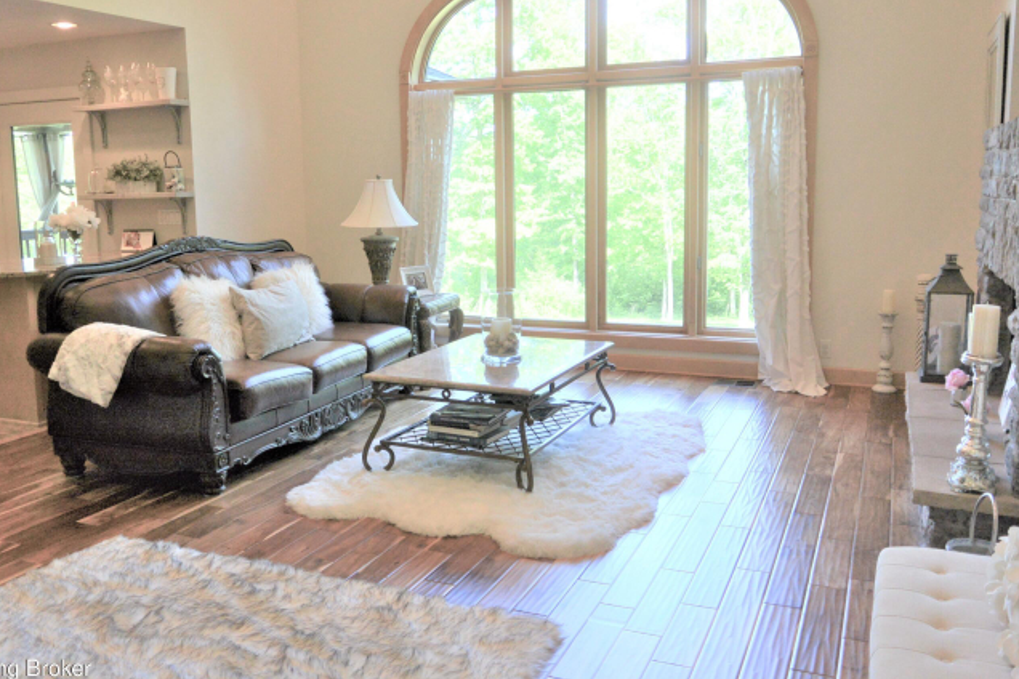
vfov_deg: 39.9
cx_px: 481
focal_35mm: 33
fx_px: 934
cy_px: 304
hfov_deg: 57.2
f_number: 3.5
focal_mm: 10.7
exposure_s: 1/125
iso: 200
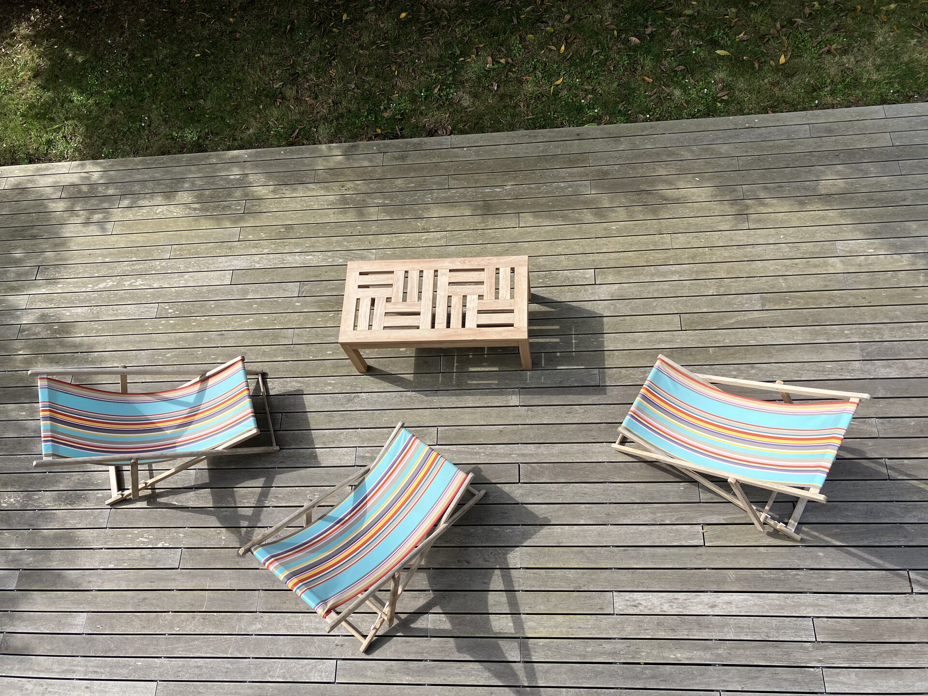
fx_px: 751
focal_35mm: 28
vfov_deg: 49.7
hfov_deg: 63.4
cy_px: 348
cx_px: 464
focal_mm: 3.99
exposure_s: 1/1245
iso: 32
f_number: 1.8
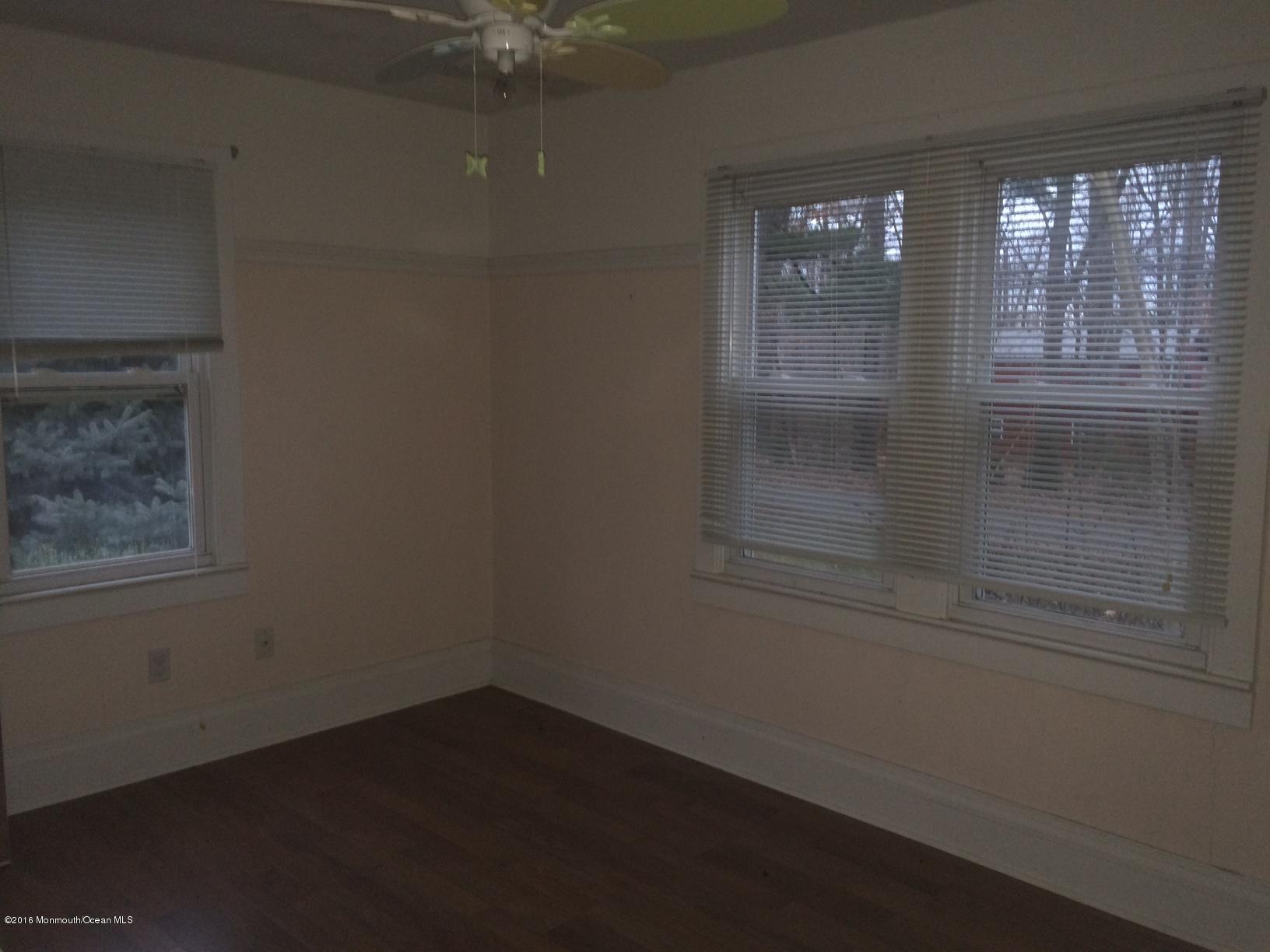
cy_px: 476
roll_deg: -0.7
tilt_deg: -6.8
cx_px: 635
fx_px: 1064
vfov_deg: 48.2
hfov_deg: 61.7
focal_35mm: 29
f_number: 2.2
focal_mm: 4.15
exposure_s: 1/16
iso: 125
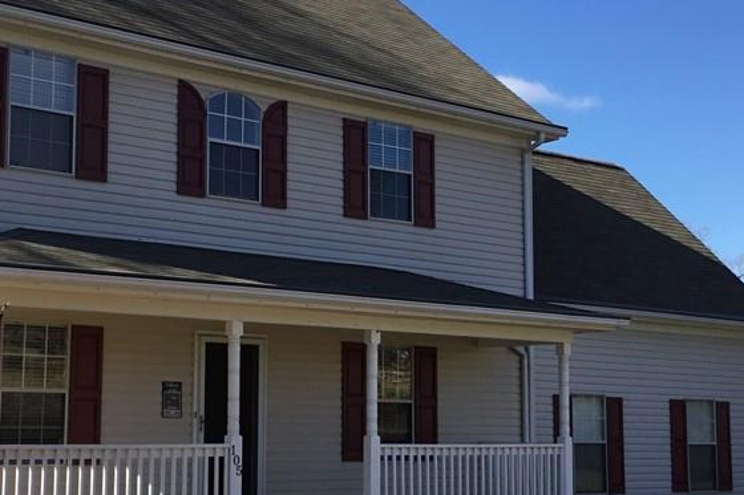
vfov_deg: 23.0
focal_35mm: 59
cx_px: 276
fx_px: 1219
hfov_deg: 33.8
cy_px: 276
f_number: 2.4
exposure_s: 1/936
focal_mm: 3.3
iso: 25
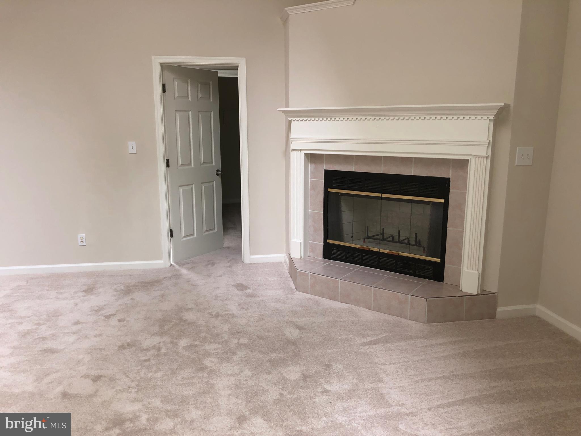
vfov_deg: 49.7
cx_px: 290
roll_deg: +0.4
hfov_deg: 63.4
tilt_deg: -11.0
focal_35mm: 28
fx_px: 470
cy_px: 218
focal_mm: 3.99
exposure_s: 1/12
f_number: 1.8
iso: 40
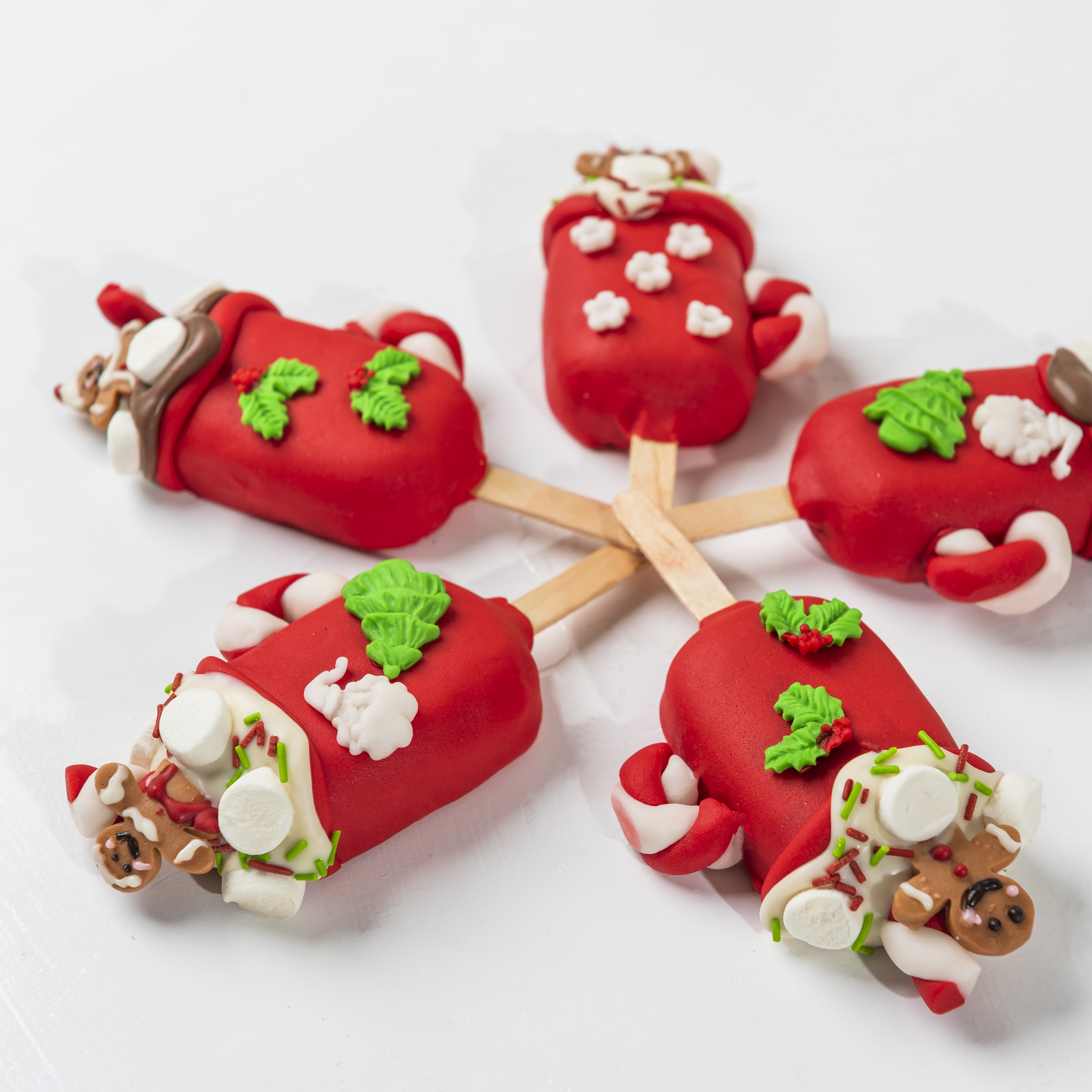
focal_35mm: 74
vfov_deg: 23.4
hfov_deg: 23.3
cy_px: 546
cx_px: 623
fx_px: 2641
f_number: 7.1
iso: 100
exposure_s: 1/125
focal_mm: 58
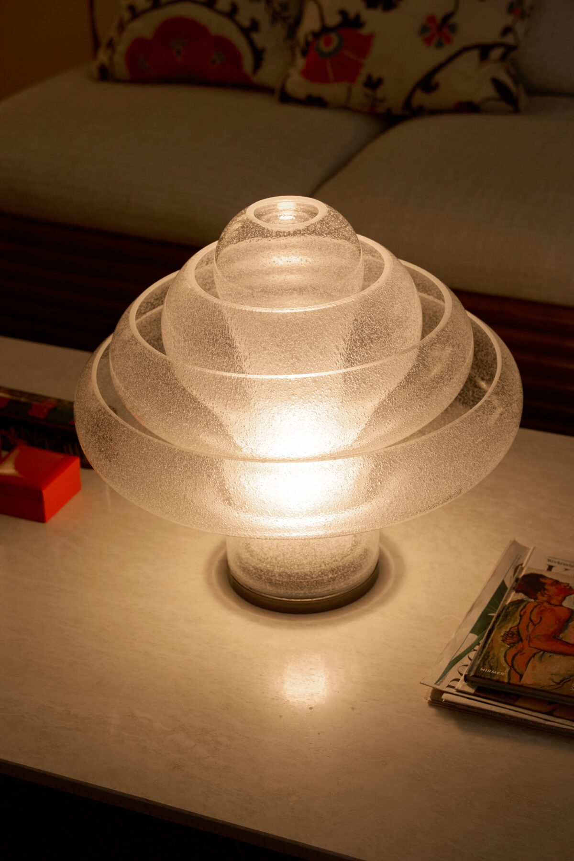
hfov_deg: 19.5
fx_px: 1674
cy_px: 430
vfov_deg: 28.8
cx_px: 287
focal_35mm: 70
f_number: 5.6
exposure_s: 1/160
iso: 1600
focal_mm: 70
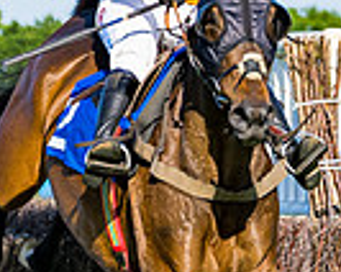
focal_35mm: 790
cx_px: 241
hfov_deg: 2.5
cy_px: 252
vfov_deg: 2.0
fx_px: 7961
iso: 200
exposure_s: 1/2000
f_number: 4
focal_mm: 86
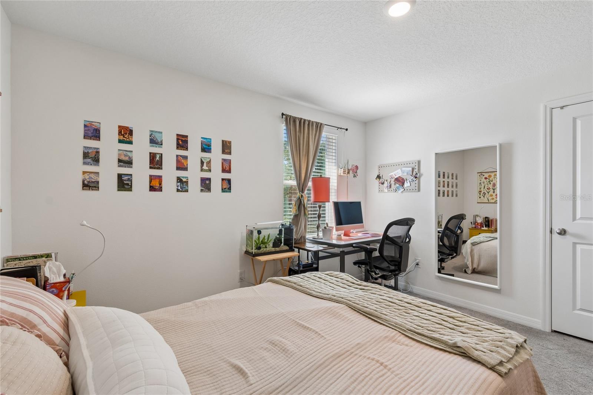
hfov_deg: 100.4
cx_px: 296
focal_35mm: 15
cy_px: 198
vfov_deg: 77.3
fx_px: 247
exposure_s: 1/6
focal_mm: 10
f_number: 7.1
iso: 100
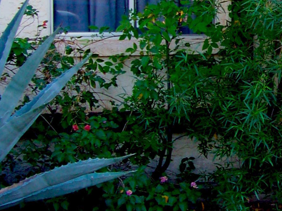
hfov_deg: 15.7
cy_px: 52
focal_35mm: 124
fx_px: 1010
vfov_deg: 11.9
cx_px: 266
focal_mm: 5.85
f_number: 2.8
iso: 64
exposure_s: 1/30
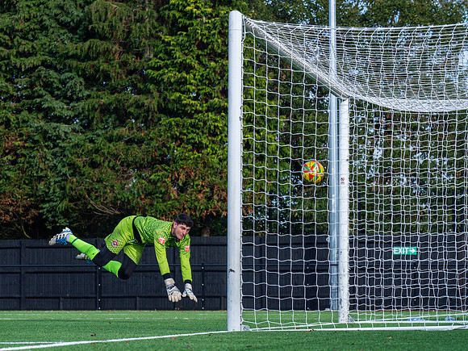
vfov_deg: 8.2
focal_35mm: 182
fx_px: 2454
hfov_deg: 10.9
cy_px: 187
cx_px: 187
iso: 800
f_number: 8
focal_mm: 135
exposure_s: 1/2000
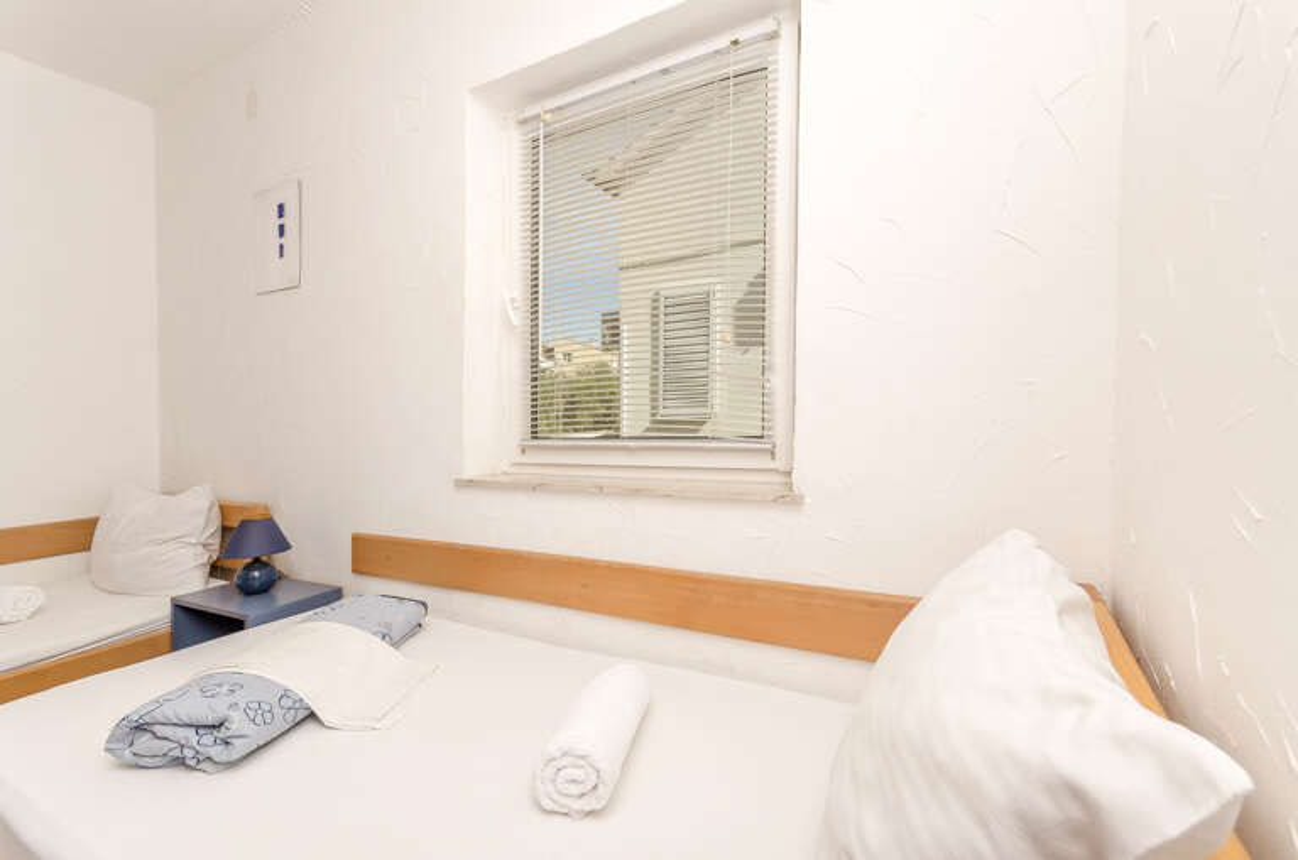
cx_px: 649
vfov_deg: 77.1
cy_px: 430
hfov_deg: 100.5
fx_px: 540
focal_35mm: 15
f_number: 8
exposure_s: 1/200
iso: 125
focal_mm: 10
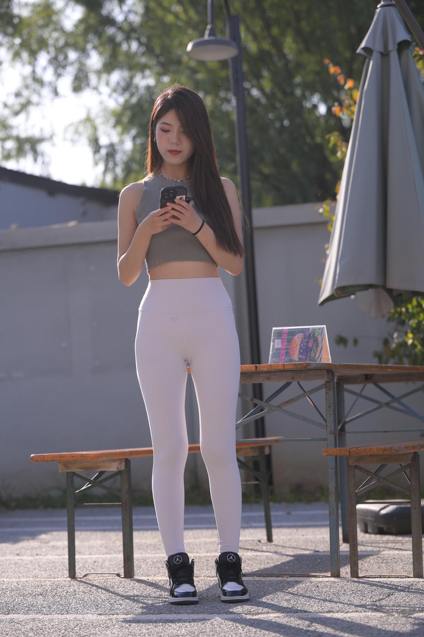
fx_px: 1696
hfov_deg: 14.3
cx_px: 212
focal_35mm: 96
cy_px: 318
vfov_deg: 21.2
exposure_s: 1/500
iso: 100
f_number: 4
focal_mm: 96
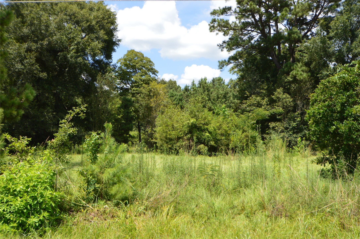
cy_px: 120
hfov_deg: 53.2
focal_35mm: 36
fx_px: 360
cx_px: 180
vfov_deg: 36.8
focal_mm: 24
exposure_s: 1/320
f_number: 10
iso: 400
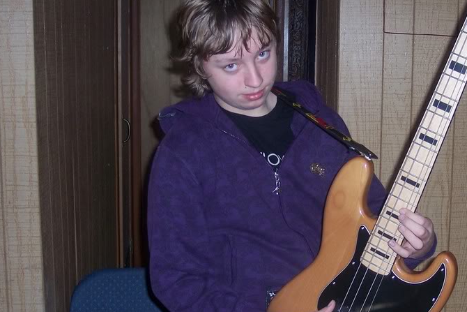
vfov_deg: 21.9
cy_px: 185
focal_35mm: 62
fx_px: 804
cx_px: 270
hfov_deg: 32.3
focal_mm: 8
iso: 100
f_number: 2.8
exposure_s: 1/60
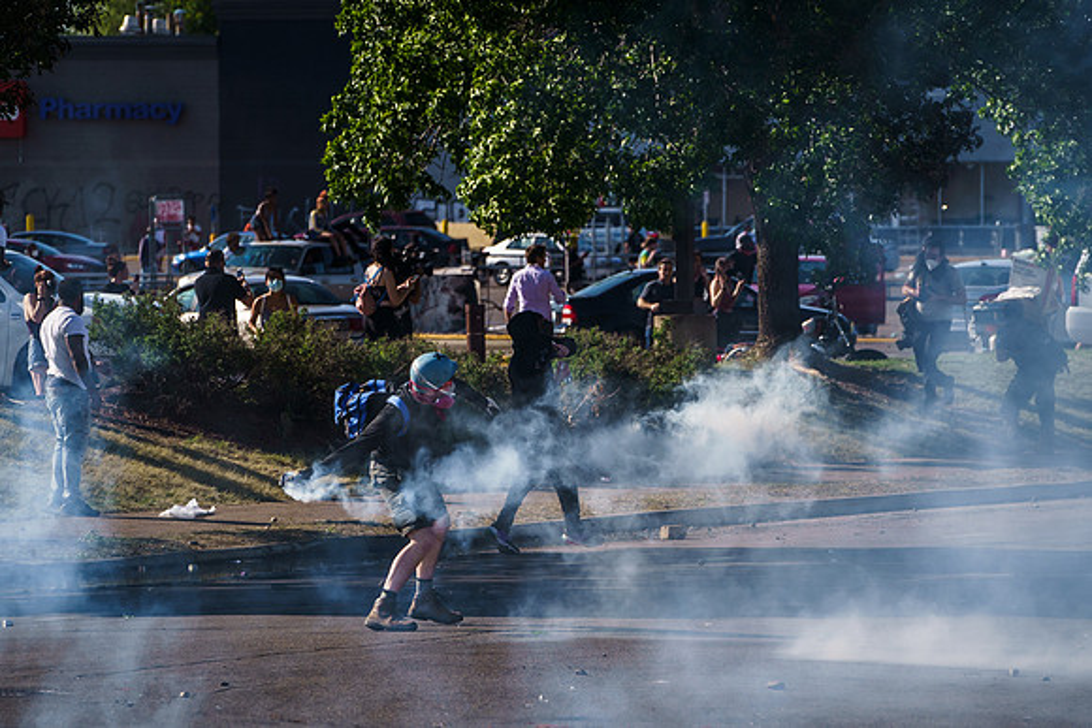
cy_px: 324
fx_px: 8366
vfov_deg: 5.0
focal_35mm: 276
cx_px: 481
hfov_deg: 7.5
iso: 200
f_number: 6.3
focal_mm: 200
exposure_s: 1/1250
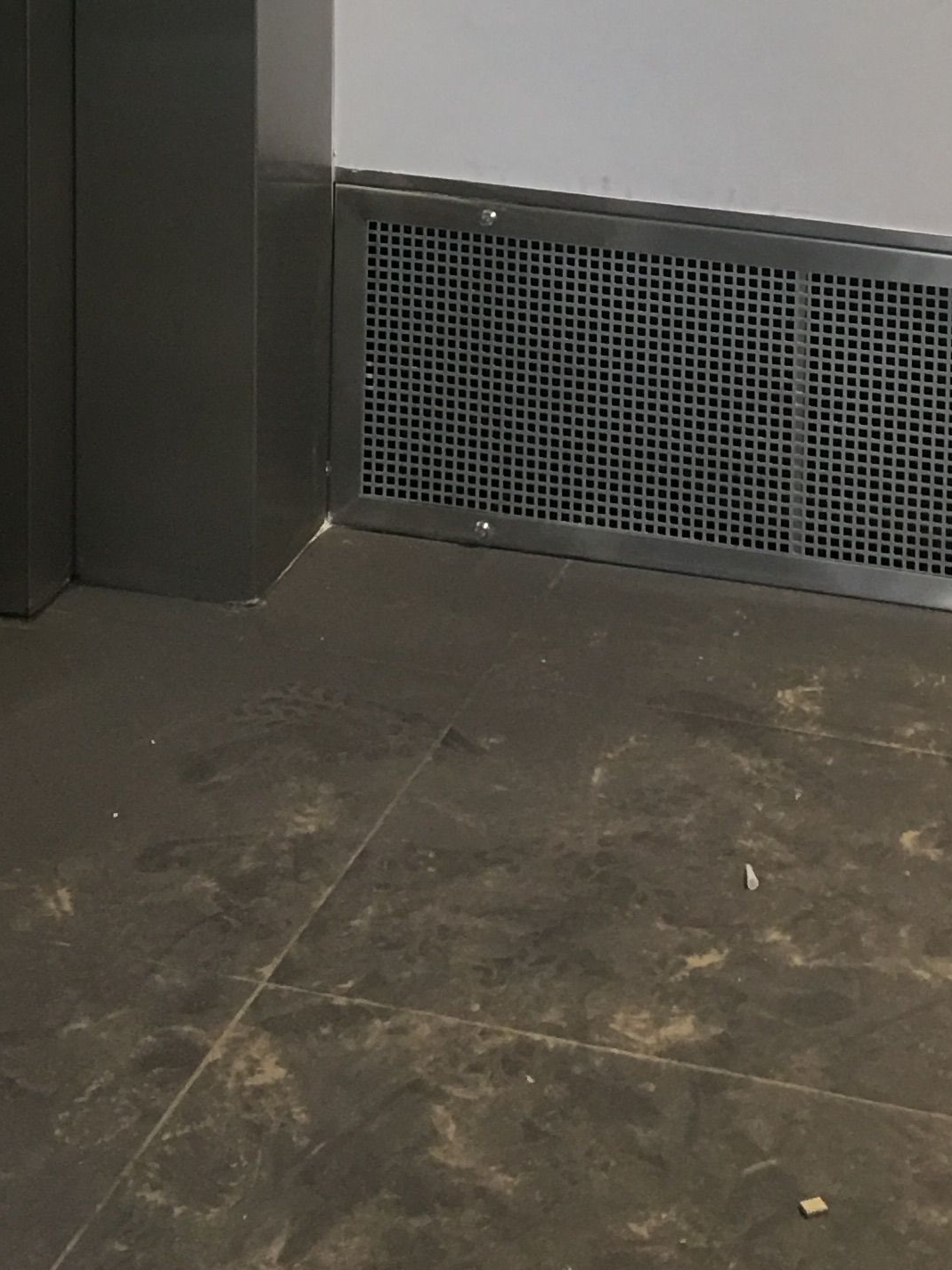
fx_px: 3008
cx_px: 569
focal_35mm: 82
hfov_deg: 18.0
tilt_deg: -7.0
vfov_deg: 21.6
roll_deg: -0.9
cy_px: -356
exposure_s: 1/17
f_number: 2.2
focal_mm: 4.15
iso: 64
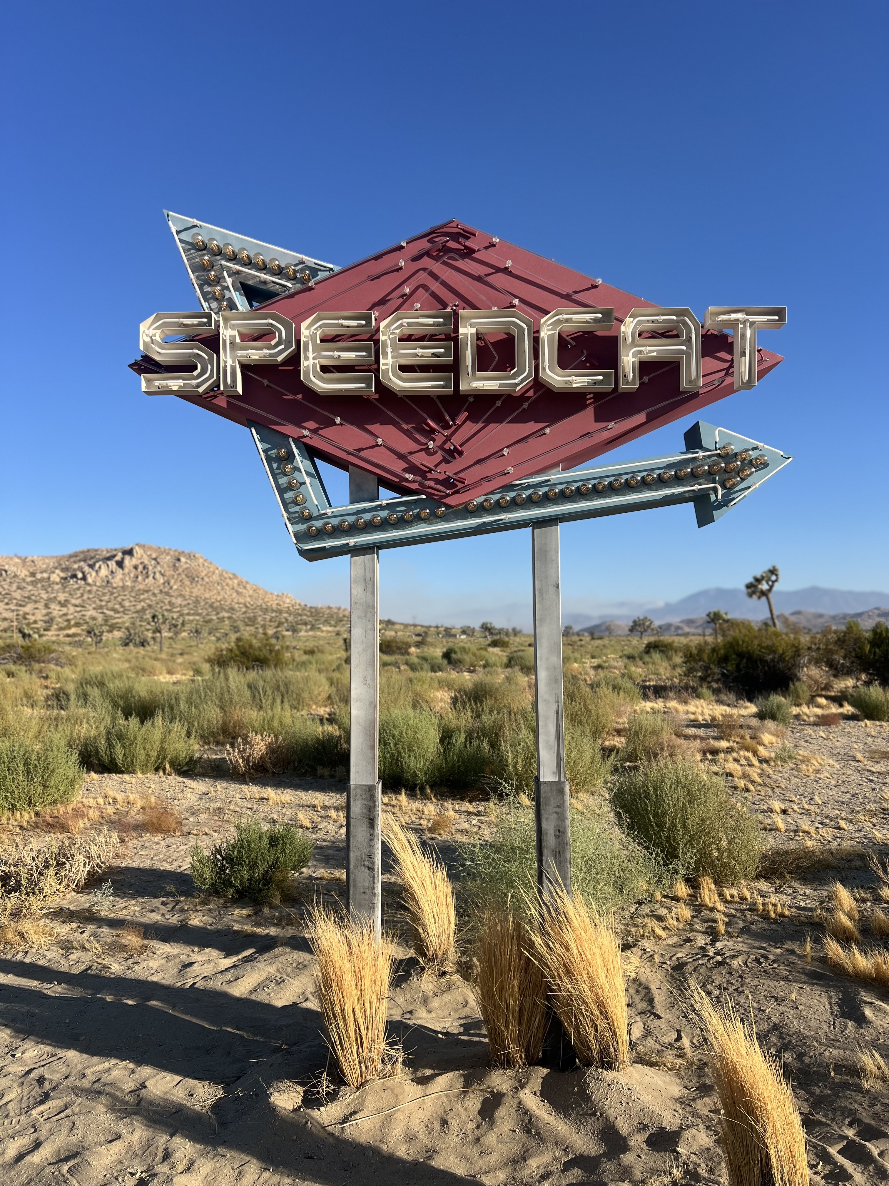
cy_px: 593
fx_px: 890
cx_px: 444
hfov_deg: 53.1
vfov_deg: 67.3
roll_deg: +1.3
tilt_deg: +2.3
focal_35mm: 26
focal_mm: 5.7
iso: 50
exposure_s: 1/3356
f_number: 1.5
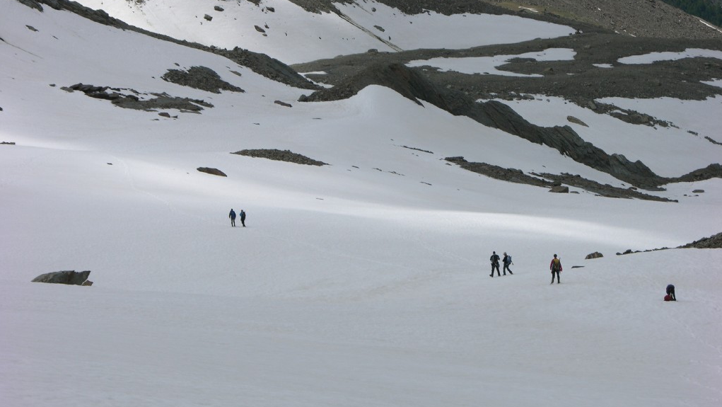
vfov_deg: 8.6
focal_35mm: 142
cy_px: 207
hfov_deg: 15.1
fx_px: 2719
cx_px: 361
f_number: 6.7
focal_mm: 31.9
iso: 50
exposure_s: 1/442
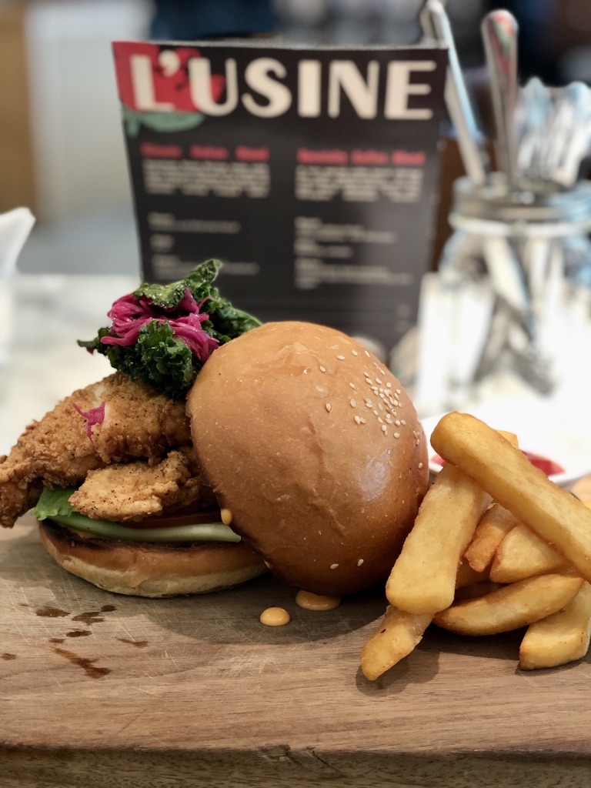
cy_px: 394
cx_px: 296
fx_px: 1184
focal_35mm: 52
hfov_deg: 28.0
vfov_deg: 36.8
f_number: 2.4
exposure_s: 1/33
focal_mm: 6
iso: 125
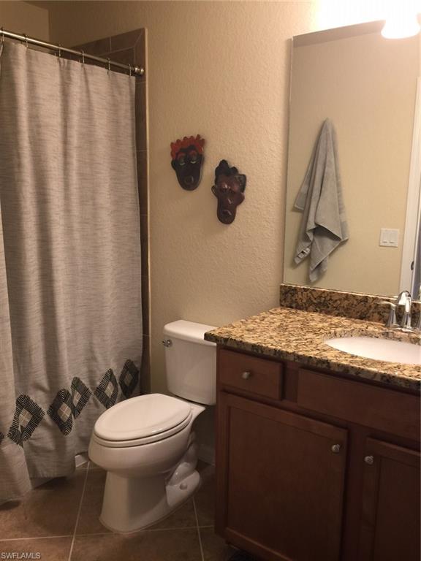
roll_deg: -0.9
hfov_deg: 48.2
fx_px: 470
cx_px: 210
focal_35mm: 29
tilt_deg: -8.1
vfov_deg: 61.7
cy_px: 280
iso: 32
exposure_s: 1/15
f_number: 2.2
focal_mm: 4.15
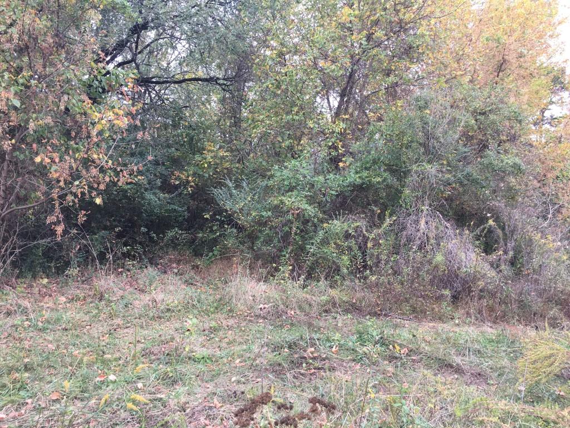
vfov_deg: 48.2
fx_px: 478
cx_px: 285
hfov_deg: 61.7
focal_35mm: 29
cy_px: 214
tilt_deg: +0.0
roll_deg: +0.7
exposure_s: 1/120
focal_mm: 4.15
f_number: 2.2
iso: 25
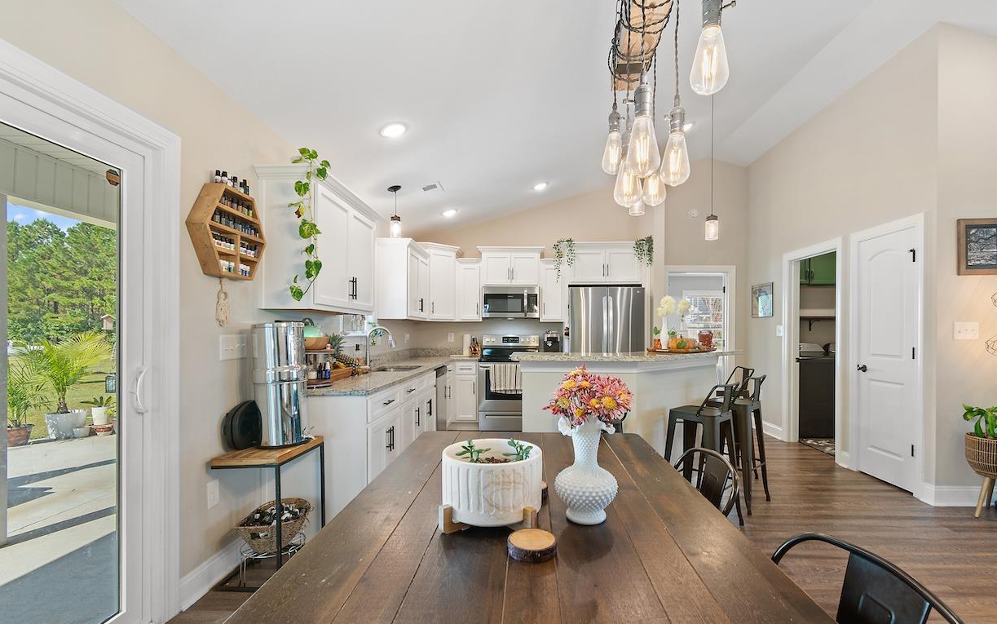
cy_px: 330
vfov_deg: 71.2
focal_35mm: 16
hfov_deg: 97.7
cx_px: 521
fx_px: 435
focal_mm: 10
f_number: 4.5
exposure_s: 1/5
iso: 100
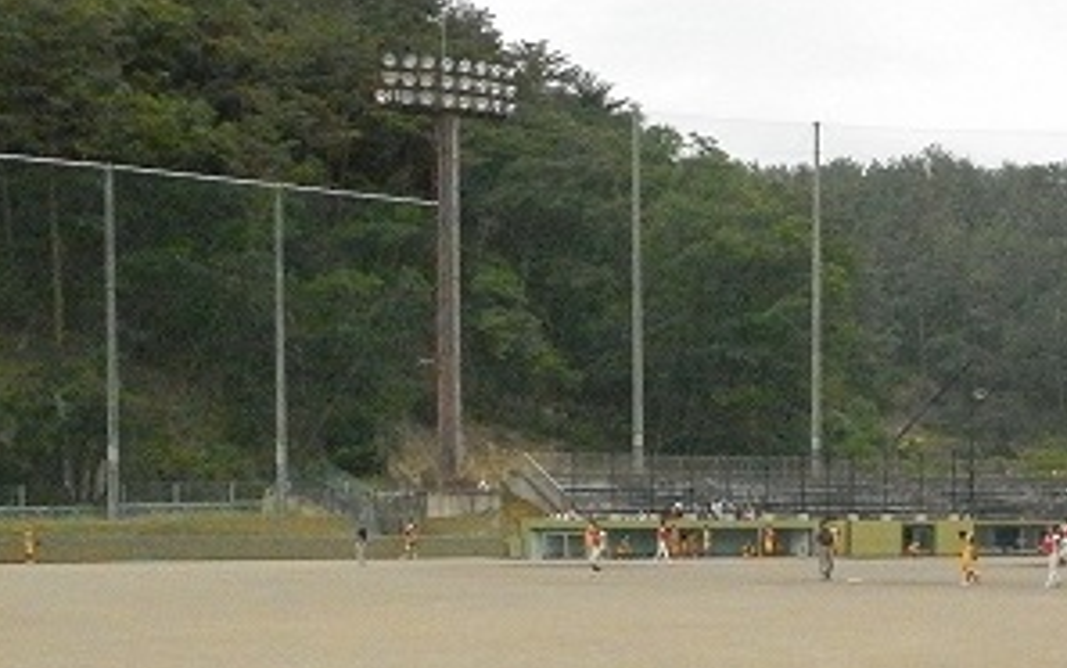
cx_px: 902
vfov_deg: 15.3
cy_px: 668
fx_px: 2444
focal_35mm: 84
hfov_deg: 24.1
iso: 1600
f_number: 10.2
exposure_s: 1/1000
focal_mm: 8.2
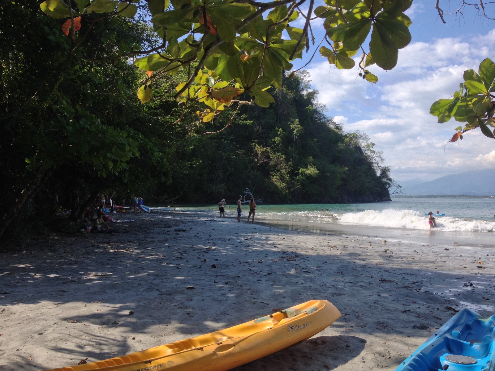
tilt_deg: -1.7
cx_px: 248
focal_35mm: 35
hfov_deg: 52.6
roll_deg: +0.1
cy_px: 186
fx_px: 500
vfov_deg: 40.7
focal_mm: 4.28
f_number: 2.4
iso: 50
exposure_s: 1/849
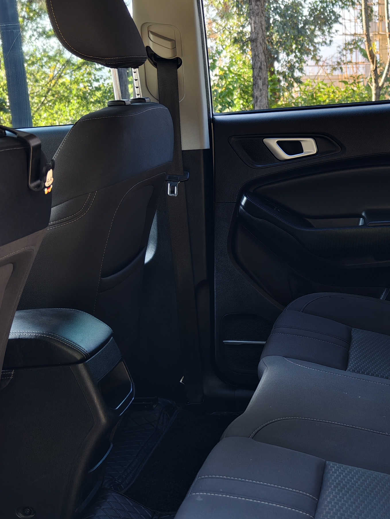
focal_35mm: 52
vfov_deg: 36.4
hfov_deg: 26.6
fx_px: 781
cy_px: 346
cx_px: 386
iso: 313
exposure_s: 1/100
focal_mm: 8.67
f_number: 1.75
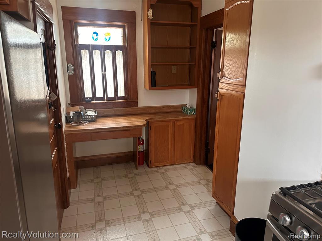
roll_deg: -0.3
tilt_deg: -13.8
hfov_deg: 71.6
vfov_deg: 56.8
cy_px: 120
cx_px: 161
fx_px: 223
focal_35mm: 24
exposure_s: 1/40
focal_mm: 6.86
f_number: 1.78
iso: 640
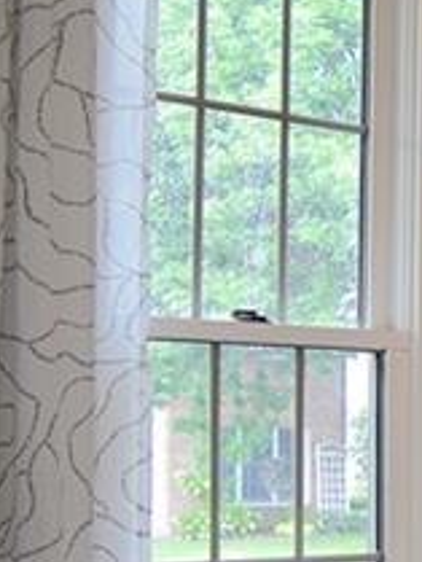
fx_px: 2062
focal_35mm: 127
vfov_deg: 15.4
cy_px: 449
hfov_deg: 8.9
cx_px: 1365
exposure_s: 1/60
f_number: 4
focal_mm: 18
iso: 400
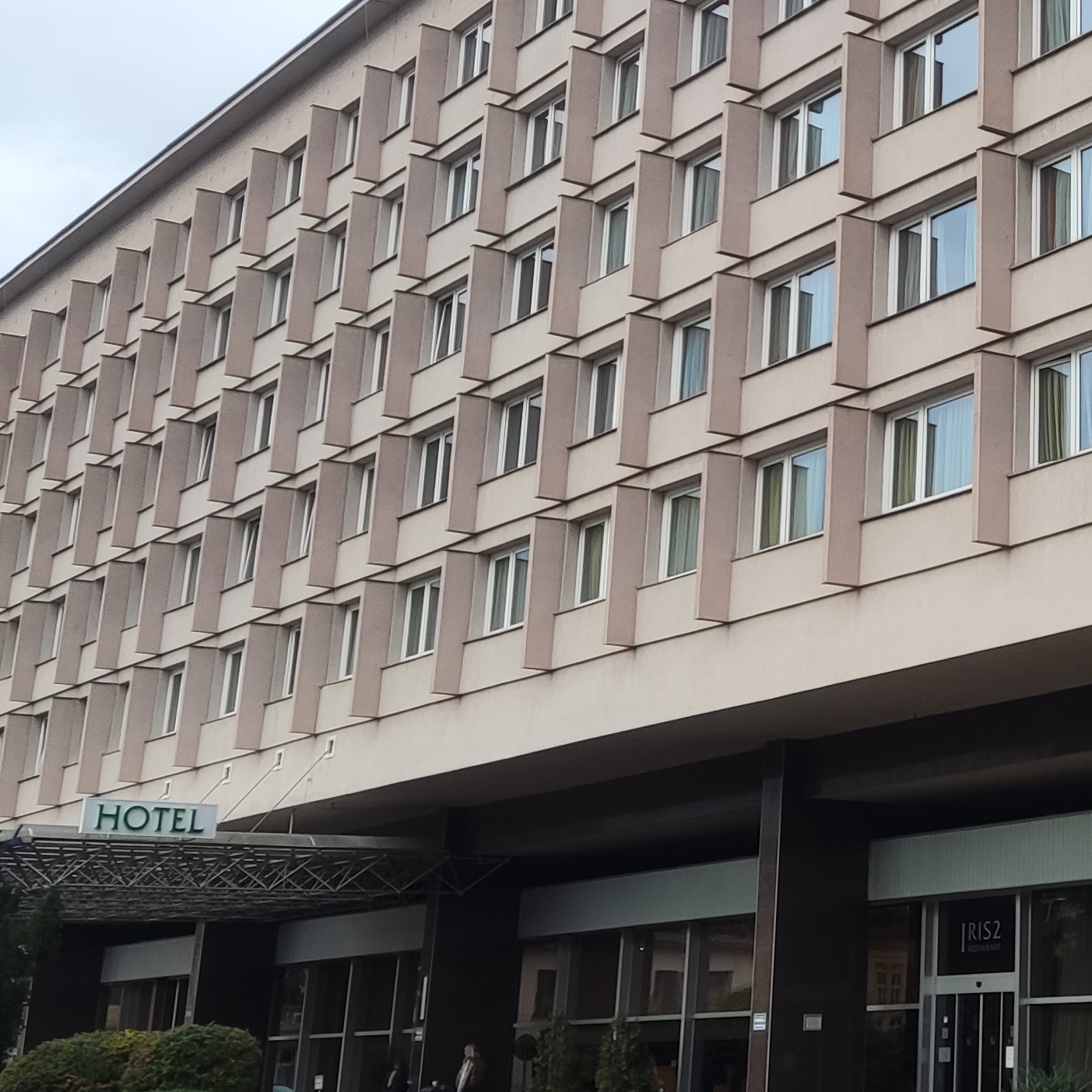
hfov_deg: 25.6
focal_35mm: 63
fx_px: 2248
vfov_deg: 27.0
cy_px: 299
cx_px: 1143
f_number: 1.79
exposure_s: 1/100
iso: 50
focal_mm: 4.71
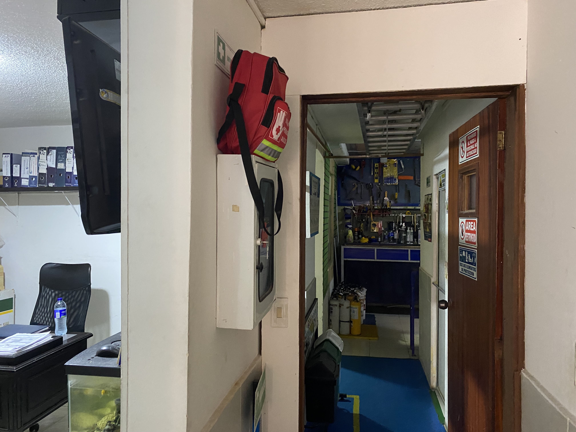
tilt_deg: +1.1
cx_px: 288
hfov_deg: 67.3
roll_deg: +0.4
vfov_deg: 53.1
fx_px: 433
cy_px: 216
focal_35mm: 26
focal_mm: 4.25
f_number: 1.8
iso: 500
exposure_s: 1/30
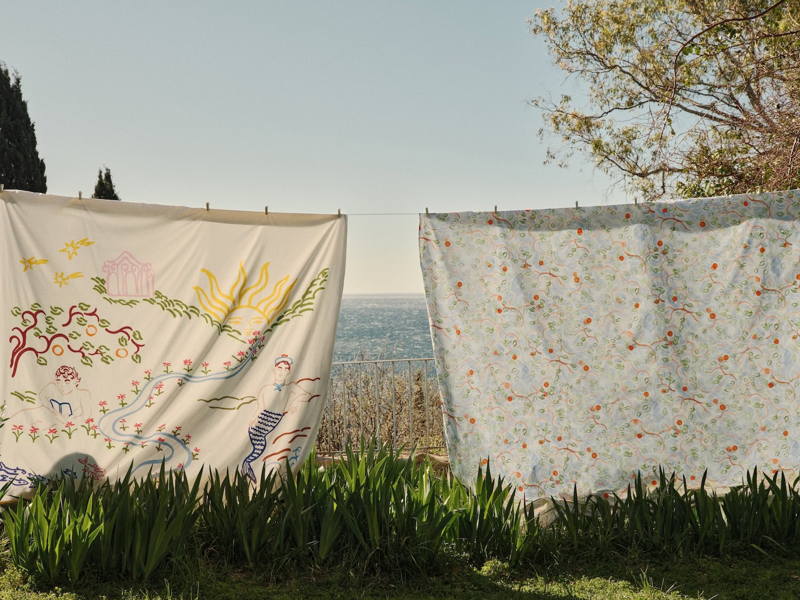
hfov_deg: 42.1
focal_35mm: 45
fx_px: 1040
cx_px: 400
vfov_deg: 32.2
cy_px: 300
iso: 500
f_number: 8
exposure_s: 1/400
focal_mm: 56.5
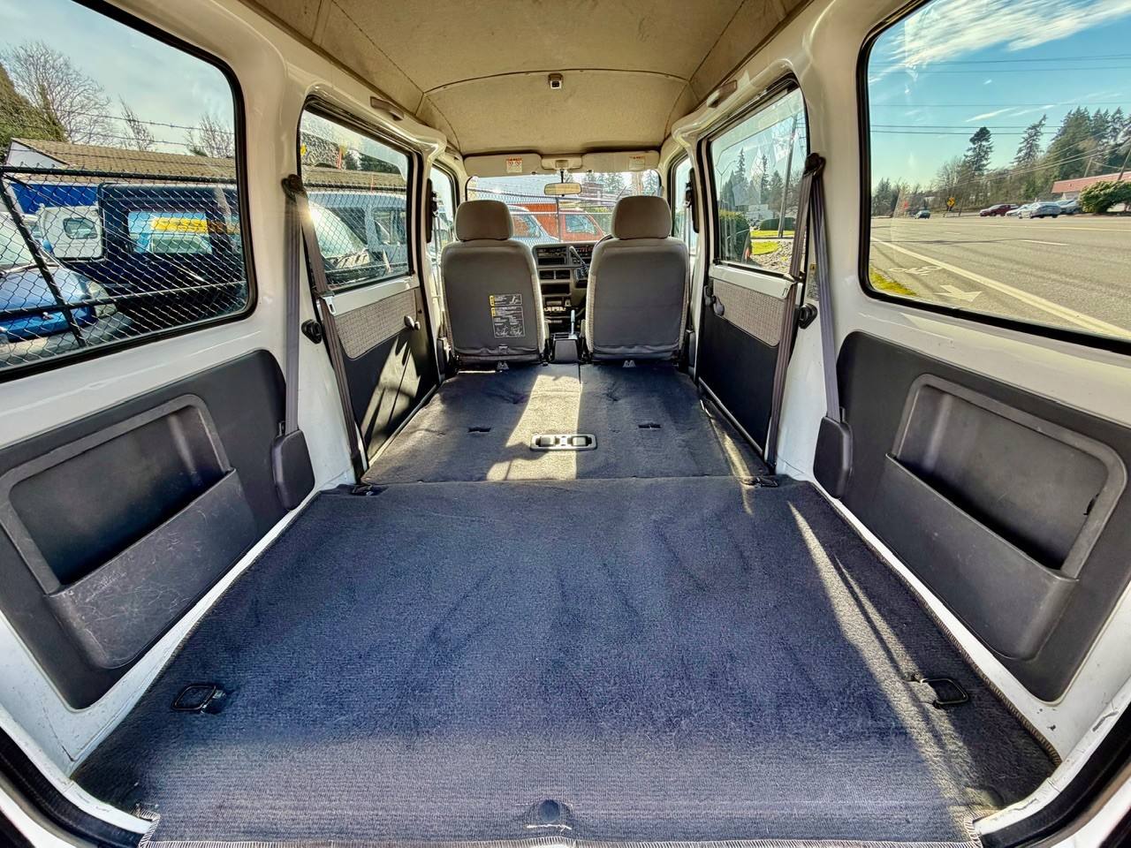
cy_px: 424
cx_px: 566
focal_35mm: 14
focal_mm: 2.22
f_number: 2.2
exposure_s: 1/121
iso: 80
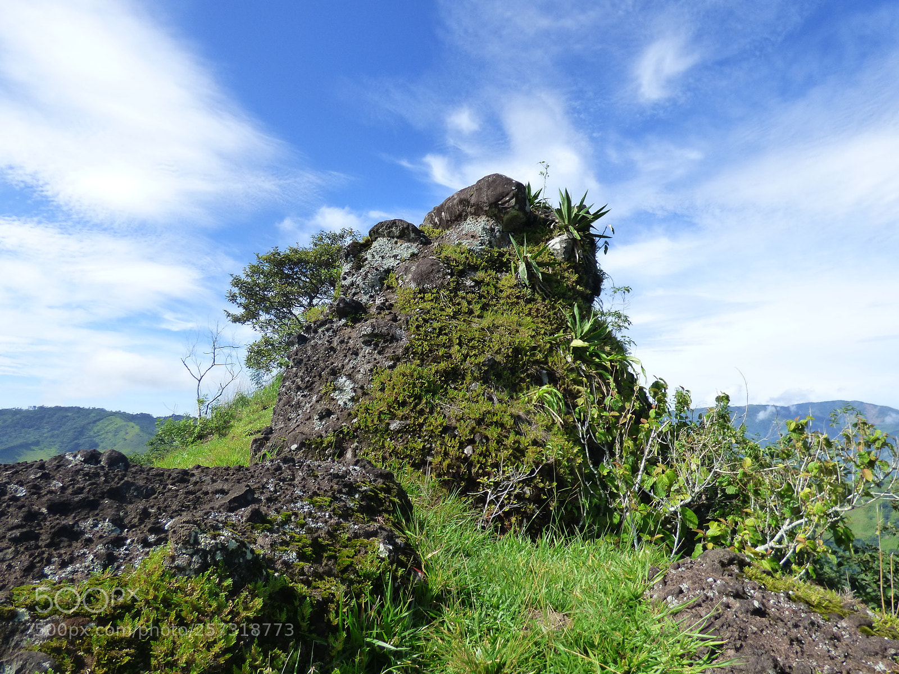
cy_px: 337
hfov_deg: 81.7
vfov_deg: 66.0
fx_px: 519
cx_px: 450
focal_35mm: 20
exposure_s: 1/1600
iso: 160
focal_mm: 3.58
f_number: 2.8
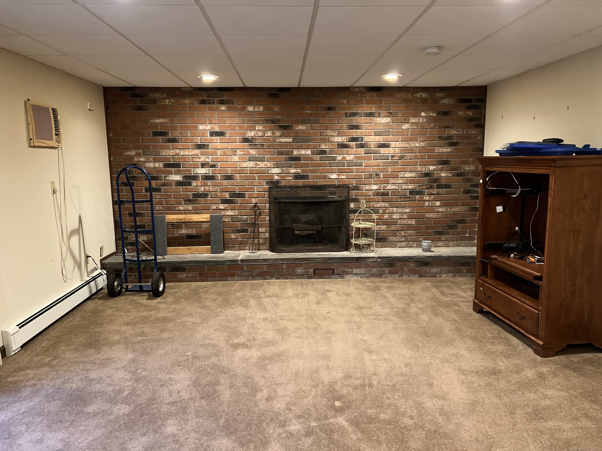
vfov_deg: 53.1
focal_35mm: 26
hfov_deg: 67.3
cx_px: 301
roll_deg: +0.1
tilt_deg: -8.4
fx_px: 452
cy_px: 226
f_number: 1.5
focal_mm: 5.7
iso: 500
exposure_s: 1/40
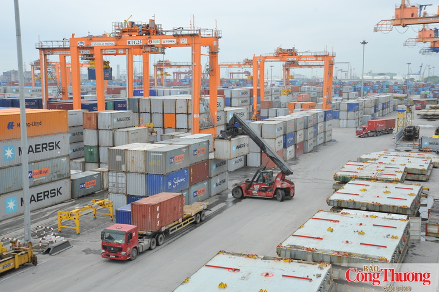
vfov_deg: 29.8
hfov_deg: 43.6
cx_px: 220
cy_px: 146
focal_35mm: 45
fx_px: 548
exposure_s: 1/250
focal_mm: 45
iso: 320
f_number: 8
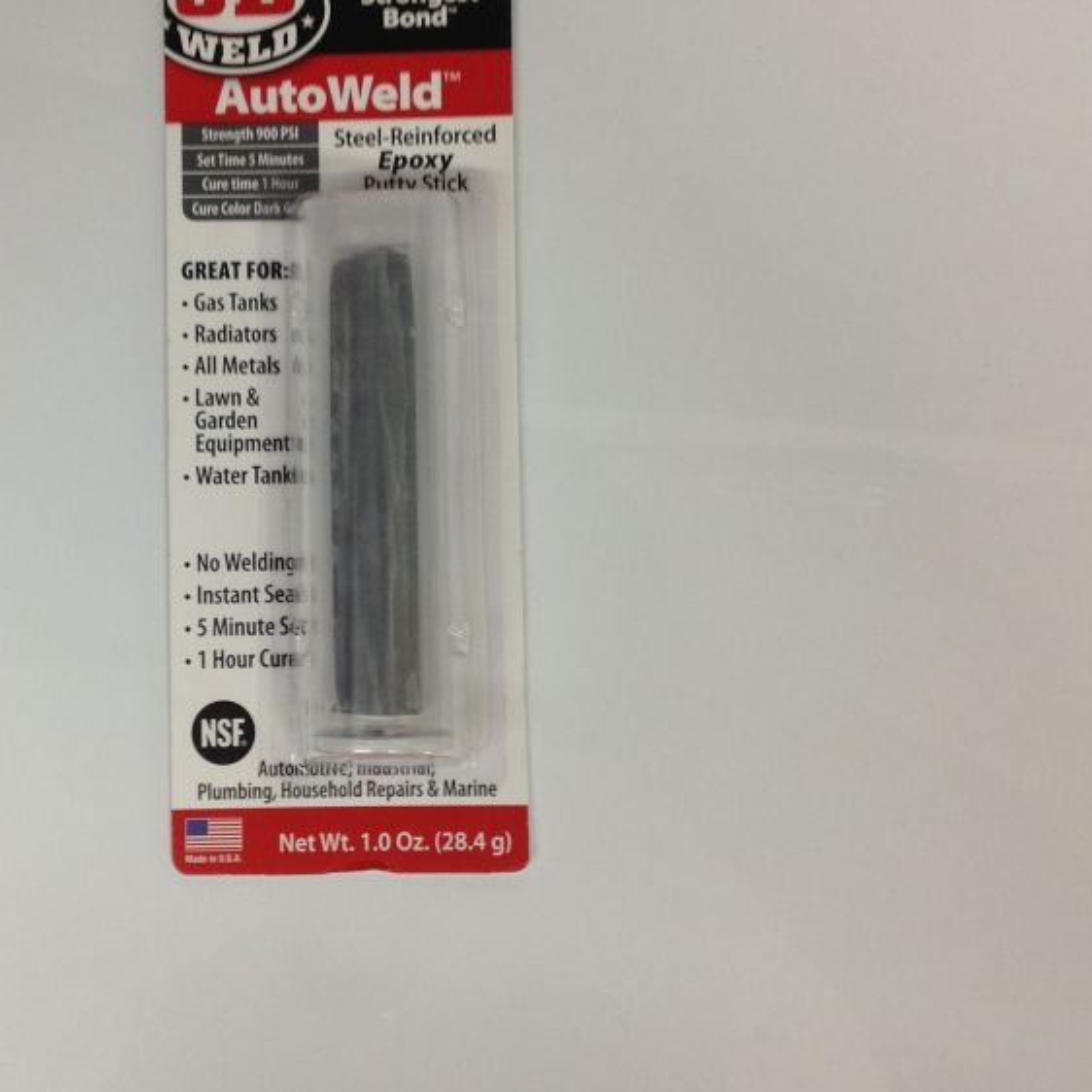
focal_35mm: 55
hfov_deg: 30.9
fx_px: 1963
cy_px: 461
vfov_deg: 31.0
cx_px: 396
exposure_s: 1/33
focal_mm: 4.28
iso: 64
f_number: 2.4
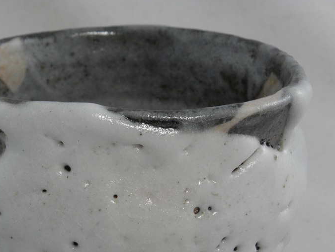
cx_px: 114
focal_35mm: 87
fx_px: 842
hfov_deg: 22.4
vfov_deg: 16.9
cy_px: 184
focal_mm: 10.65
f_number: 4.5
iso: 125
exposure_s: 1/25
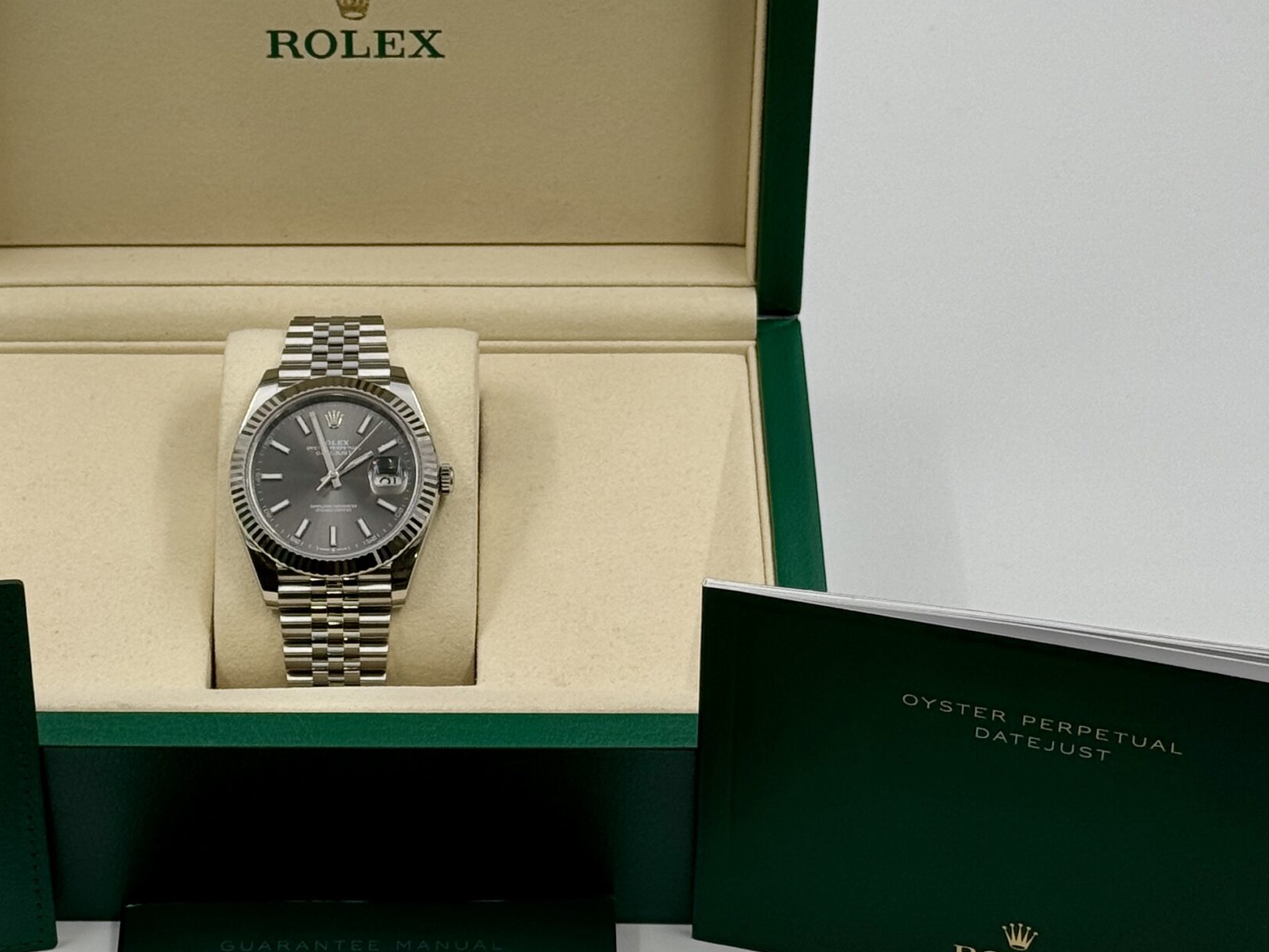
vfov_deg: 19.6
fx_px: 2750
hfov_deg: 25.8
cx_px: 369
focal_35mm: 75
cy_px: 541
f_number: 1.78
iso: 64
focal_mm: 6.76
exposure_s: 1/544
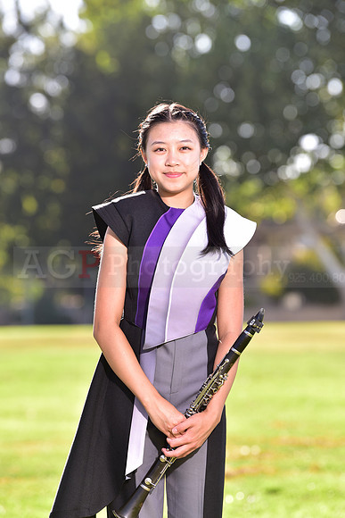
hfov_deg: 7.6
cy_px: 259
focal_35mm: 180
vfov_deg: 11.4
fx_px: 2586
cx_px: 172
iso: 100
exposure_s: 1/200
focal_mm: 180
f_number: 4.5
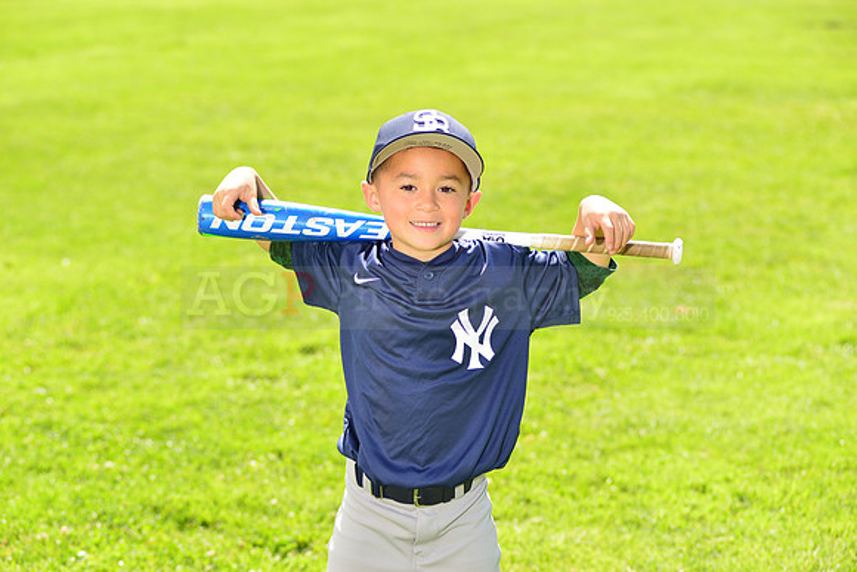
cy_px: 286
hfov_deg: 21.5
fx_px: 2262
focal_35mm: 95
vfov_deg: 14.4
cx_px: 428
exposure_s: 1/250
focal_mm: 95
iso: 100
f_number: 5
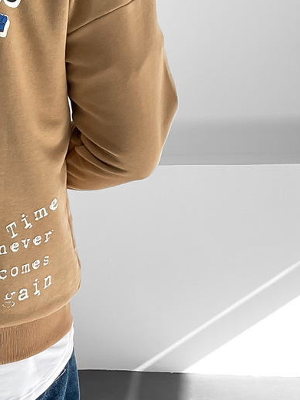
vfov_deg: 21.6
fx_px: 1028
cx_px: -41
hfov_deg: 16.1
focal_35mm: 89
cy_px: 342
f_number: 1.8
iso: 16
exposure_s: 1/290
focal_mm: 3
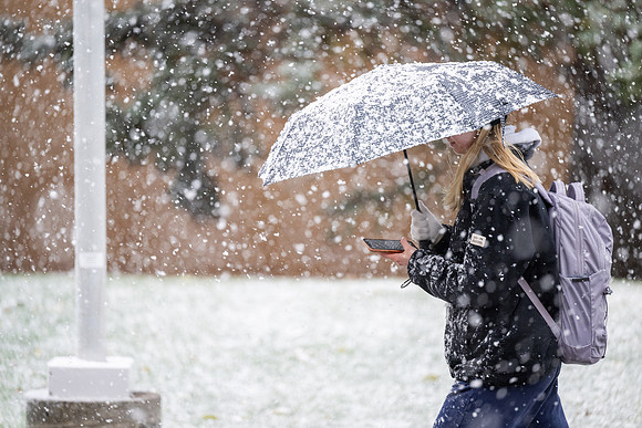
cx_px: 321
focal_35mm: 200
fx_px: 3567
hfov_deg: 10.3
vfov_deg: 6.9
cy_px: 214
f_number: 2.8
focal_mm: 200
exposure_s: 1/800
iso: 800
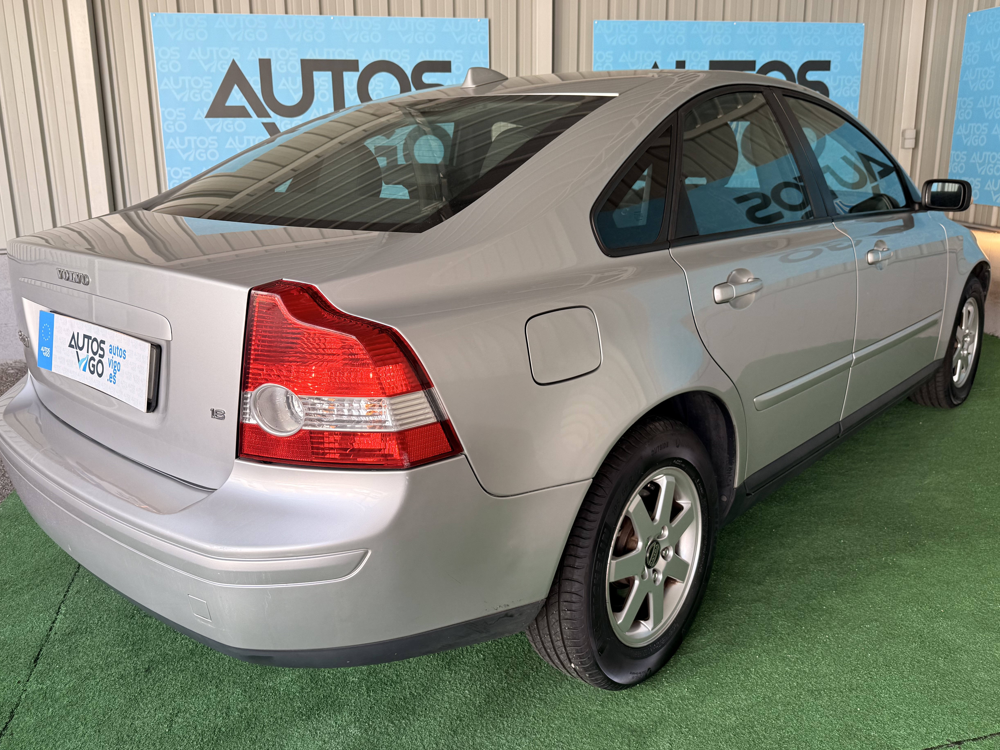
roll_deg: +1.3
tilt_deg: -12.4
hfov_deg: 63.4
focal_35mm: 28
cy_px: 329
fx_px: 809
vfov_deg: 49.6
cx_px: 479
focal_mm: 6.76
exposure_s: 1/195
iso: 80
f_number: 1.78
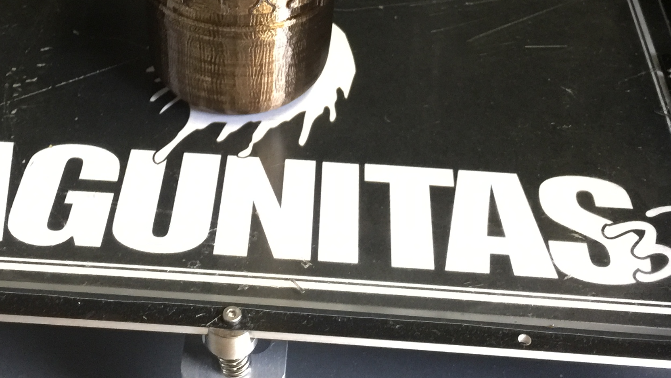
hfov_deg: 33.8
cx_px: 288
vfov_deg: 18.3
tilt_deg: -33.0
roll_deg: -3.7
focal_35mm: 62
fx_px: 1103
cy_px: -86
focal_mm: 4.15
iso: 125
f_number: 2.2
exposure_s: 1/10
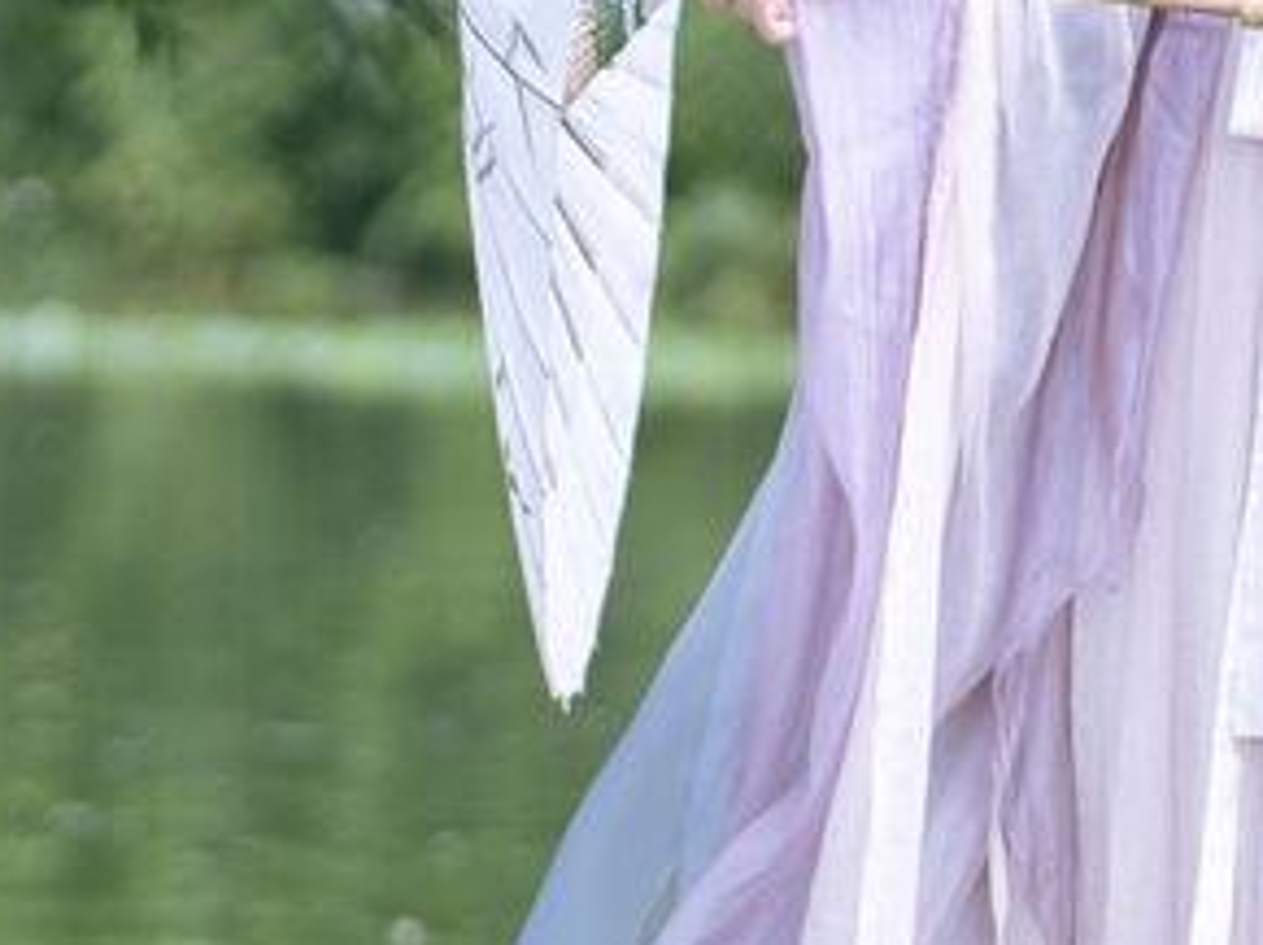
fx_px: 43528
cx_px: 671
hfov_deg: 1.7
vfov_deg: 1.2
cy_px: 780
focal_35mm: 1194
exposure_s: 1/500
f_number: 2.8
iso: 100
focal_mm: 200
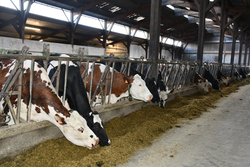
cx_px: 125
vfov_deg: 38.9
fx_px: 236
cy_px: 84
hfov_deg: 55.8
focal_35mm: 34
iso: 560
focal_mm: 23
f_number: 3.8
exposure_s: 1/60
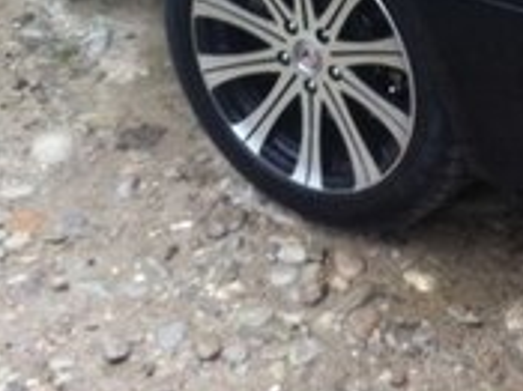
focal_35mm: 99
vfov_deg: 14.4
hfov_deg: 19.8
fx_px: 1495
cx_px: 263
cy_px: -101
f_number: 2.8
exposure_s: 1/40
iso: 100
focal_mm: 3.85
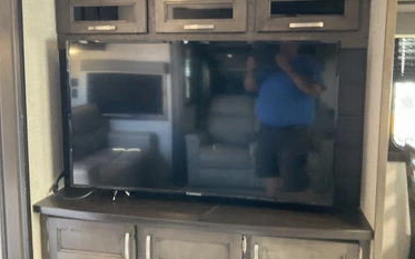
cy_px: 104
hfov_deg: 58.2
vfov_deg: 38.2
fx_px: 373
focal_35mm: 33
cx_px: 209
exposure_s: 1/33
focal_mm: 3
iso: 320
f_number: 1.8
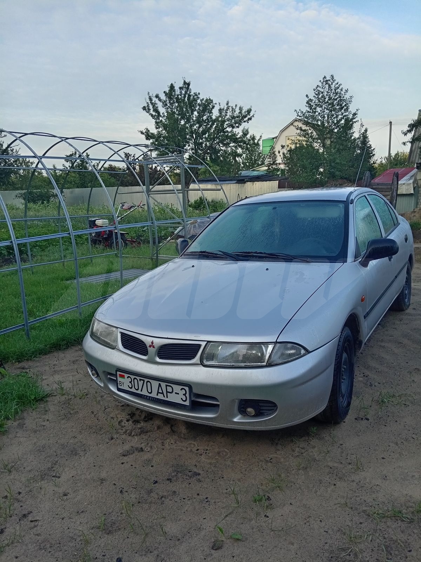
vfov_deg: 67.3
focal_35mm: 26
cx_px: 210
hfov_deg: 53.1
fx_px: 422
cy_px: 281
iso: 104
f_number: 1.8
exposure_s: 1/246
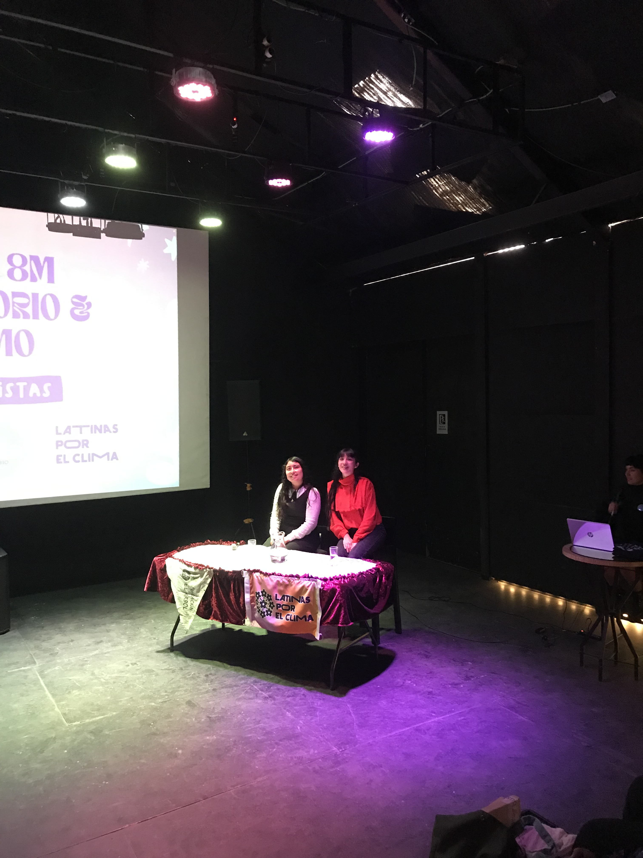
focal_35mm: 28
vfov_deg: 63.4
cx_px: 322
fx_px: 693
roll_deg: +0.5
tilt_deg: -2.3
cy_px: 429
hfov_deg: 49.7
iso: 80
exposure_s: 1/5
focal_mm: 3.99
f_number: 1.8
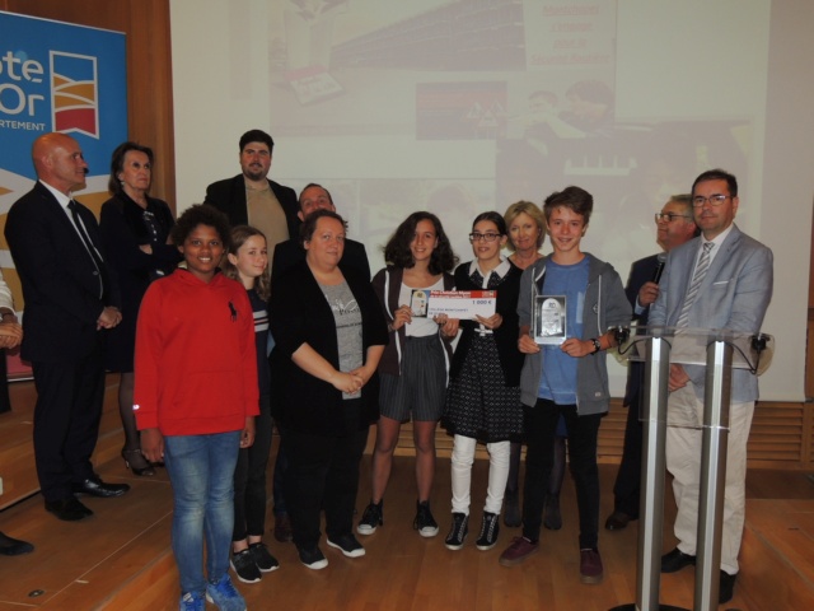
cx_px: 407
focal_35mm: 30
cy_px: 306
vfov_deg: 46.8
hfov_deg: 60.0
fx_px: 705
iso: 200
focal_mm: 5.3
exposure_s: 1/30
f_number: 3.1
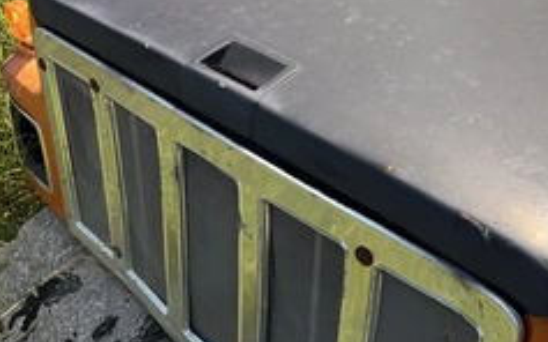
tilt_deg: -41.2
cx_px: 388
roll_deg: +5.4
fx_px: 642
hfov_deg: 45.1
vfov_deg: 28.9
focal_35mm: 43
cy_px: 51
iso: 80
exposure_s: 1/2299
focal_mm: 6.76
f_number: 1.78
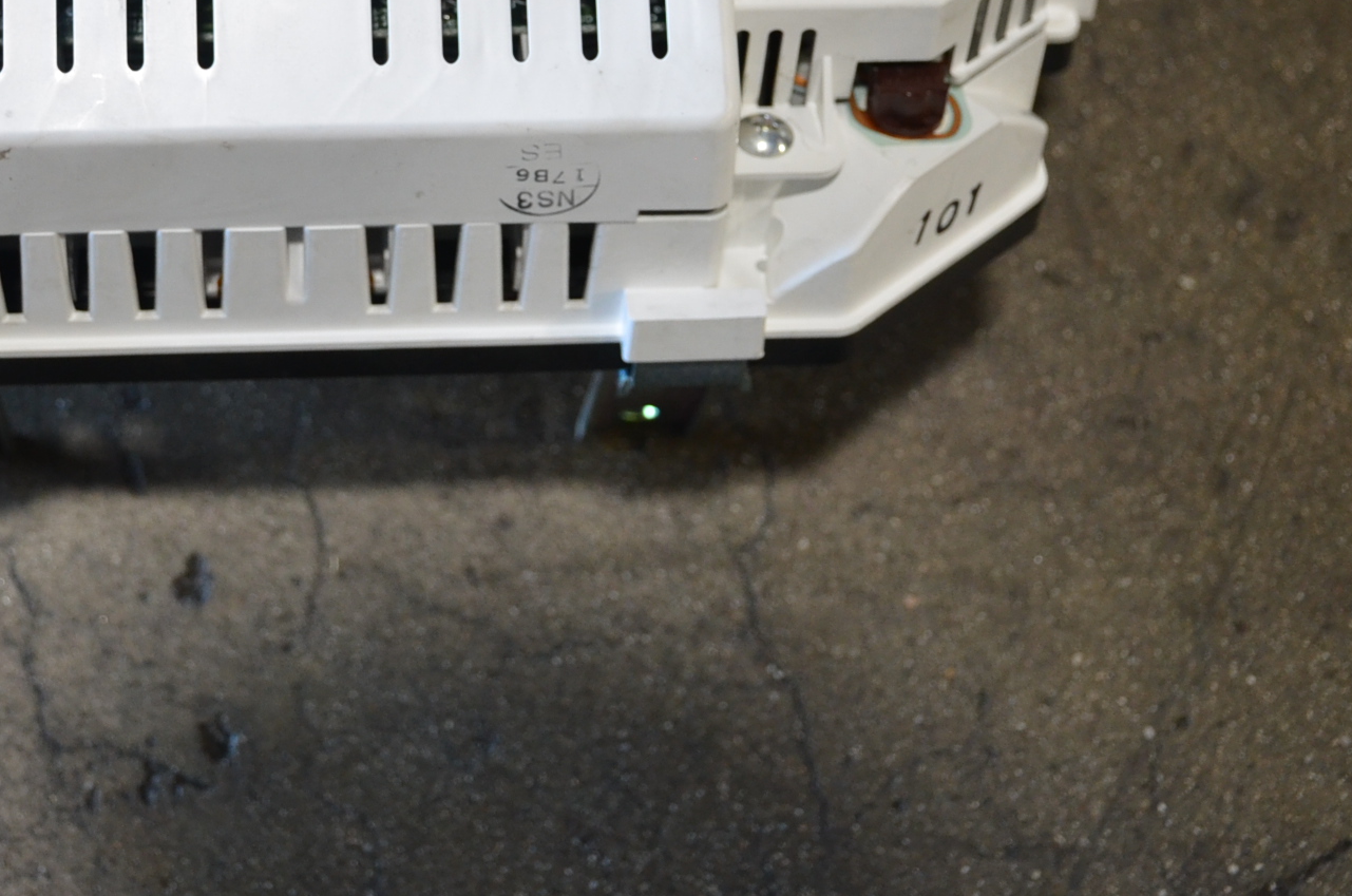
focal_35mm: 75
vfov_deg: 17.9
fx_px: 2811
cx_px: 346
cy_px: 104
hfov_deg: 26.7
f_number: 4
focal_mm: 26
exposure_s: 1/60
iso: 800
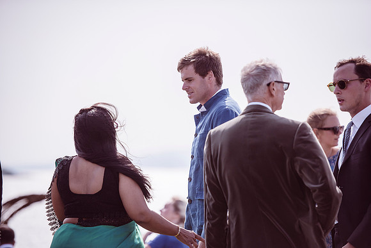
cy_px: 124
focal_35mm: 170
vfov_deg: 8.1
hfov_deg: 12.1
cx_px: 186
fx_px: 1752
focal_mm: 170
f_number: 2.8
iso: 400
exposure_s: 1/6400
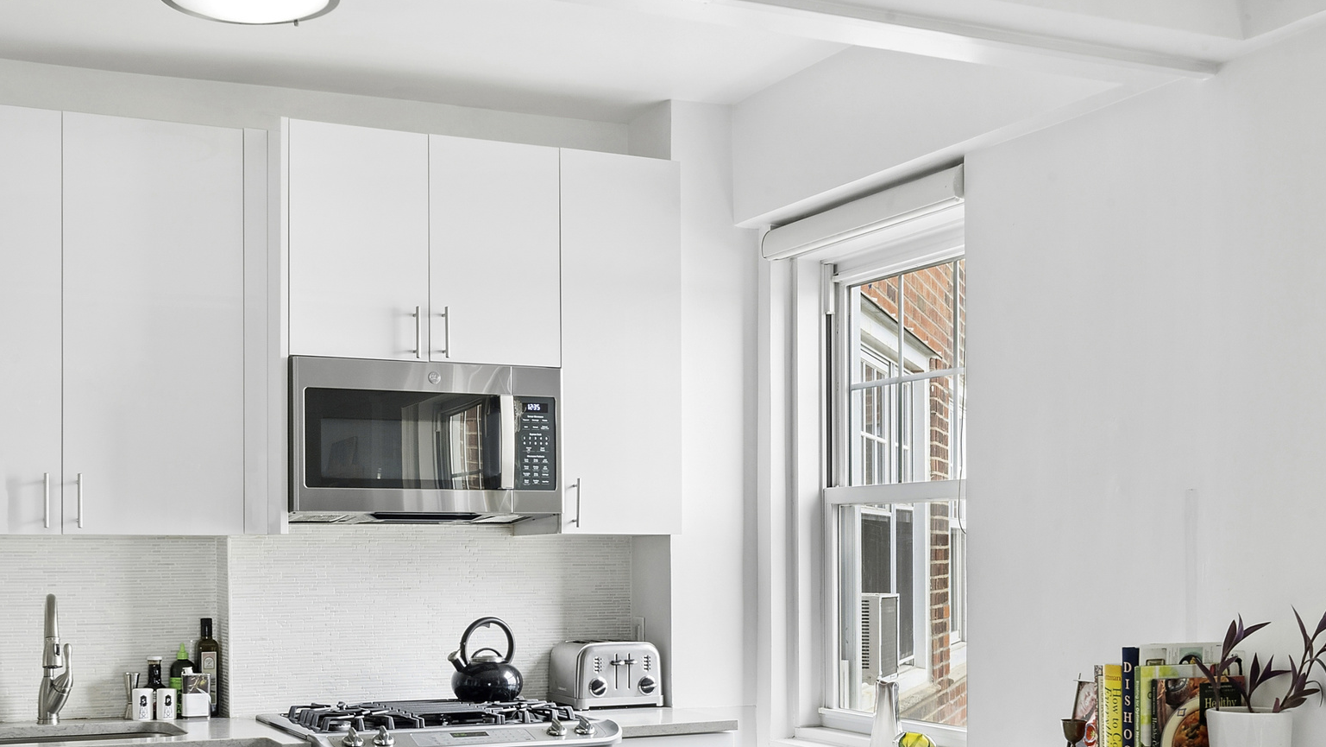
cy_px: 551
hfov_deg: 45.3
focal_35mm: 45
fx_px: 1582
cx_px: 558
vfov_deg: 26.2
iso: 800
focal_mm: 33
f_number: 16
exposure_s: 1/1.67
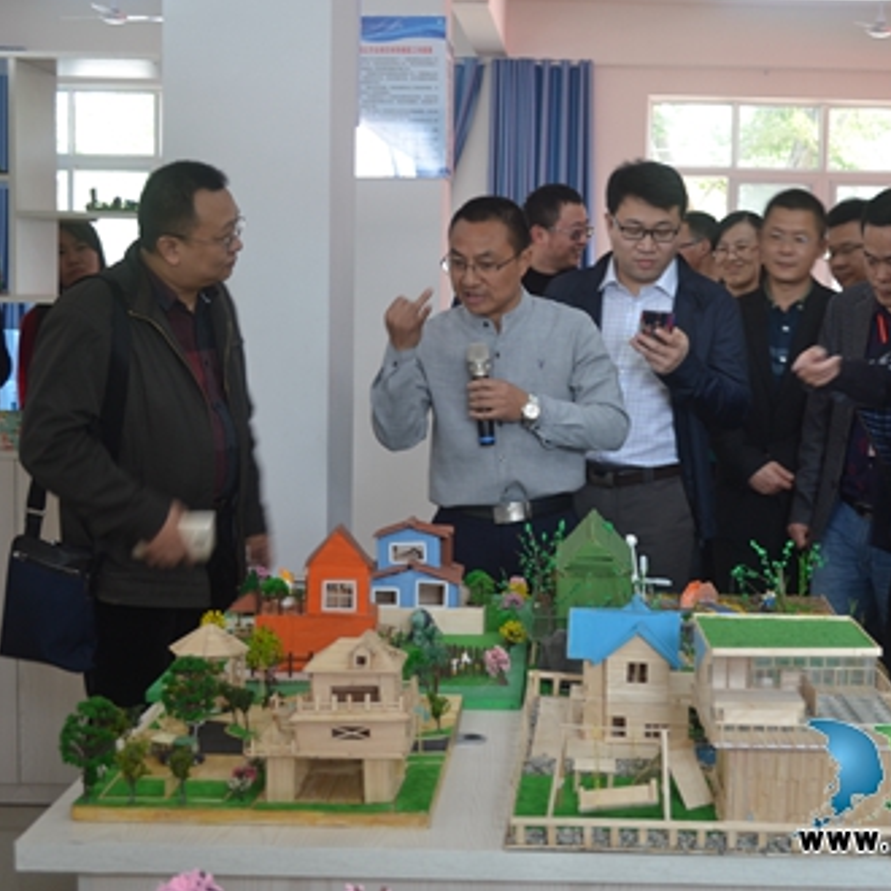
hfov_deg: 29.4
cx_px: 591
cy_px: 444
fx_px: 1689
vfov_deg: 29.6
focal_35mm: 58
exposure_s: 1/15
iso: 200
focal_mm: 30
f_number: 4.5
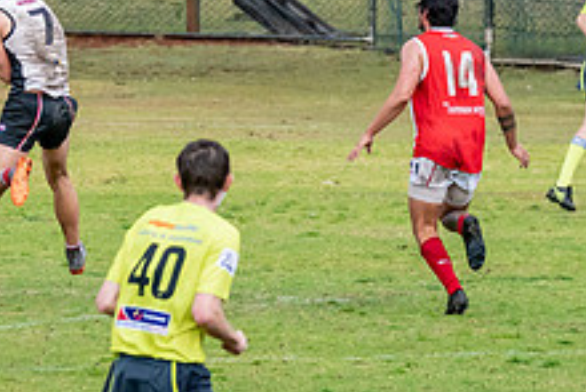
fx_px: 16565
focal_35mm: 1017
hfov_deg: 2.0
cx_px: -18
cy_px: 226
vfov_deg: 1.4
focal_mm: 240
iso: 1250
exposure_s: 1/1250
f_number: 7.1
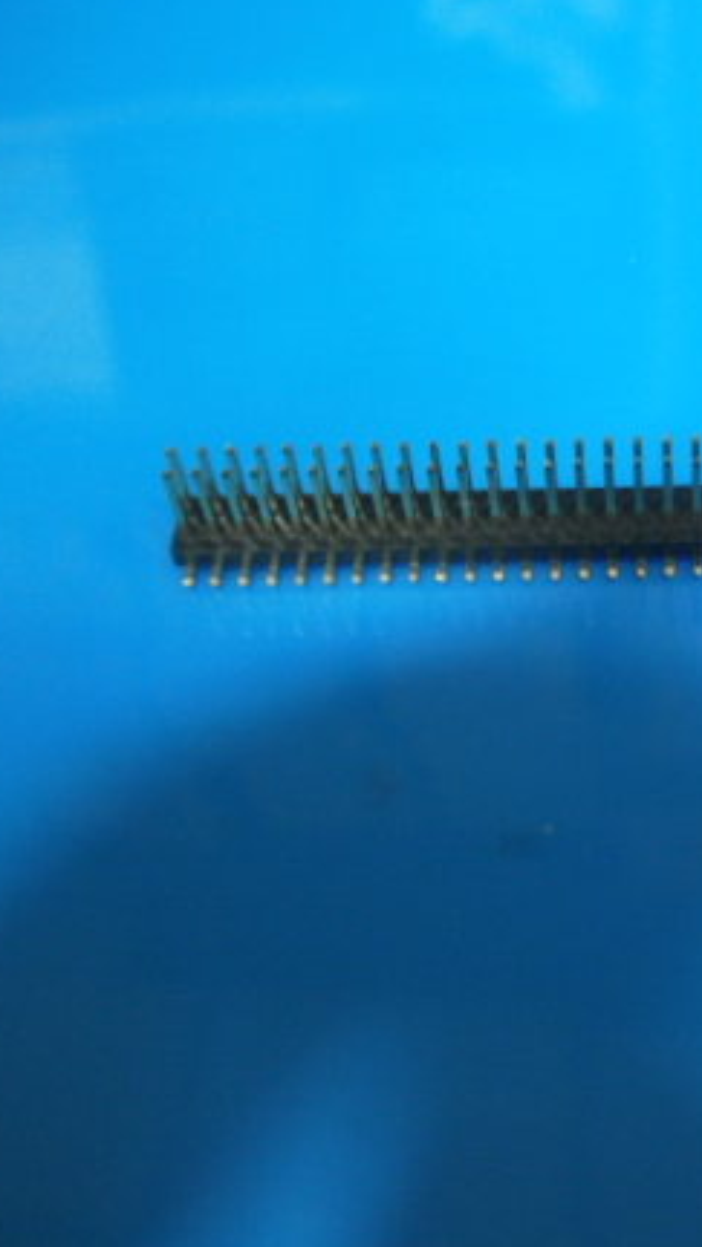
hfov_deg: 22.5
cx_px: 789
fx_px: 1655
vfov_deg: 41.3
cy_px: 563
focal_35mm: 50
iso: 125
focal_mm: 5.45
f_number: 2.9
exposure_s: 1/4
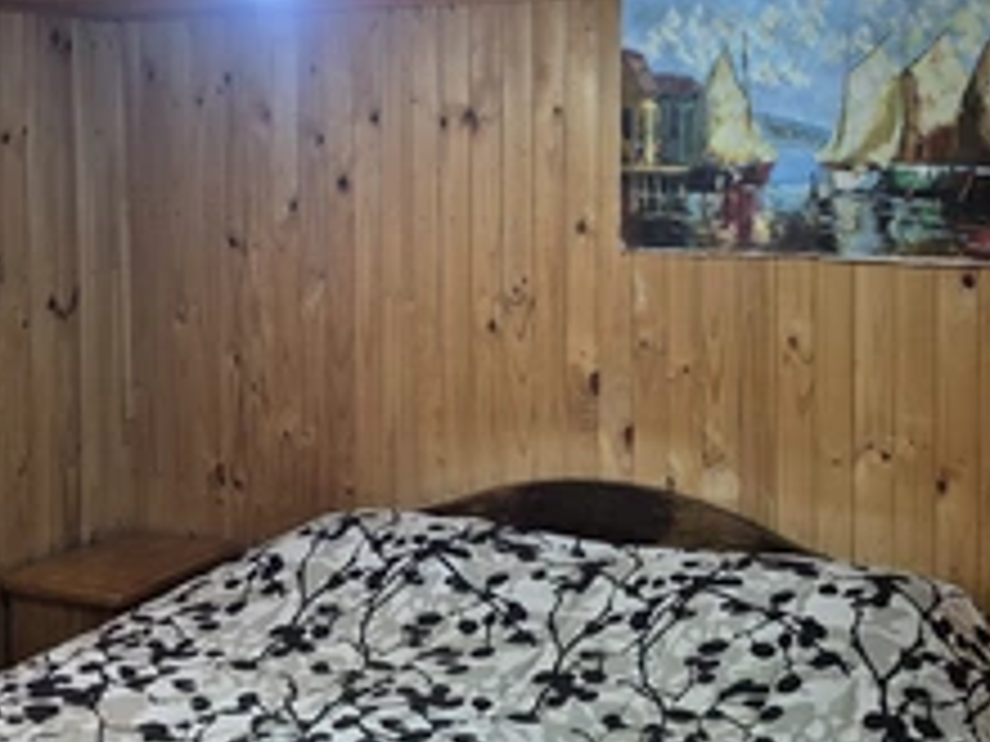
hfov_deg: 41.2
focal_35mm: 46
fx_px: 1316
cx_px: 508
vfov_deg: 31.2
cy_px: 238
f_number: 1.8
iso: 500
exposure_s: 1/100
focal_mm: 5.4
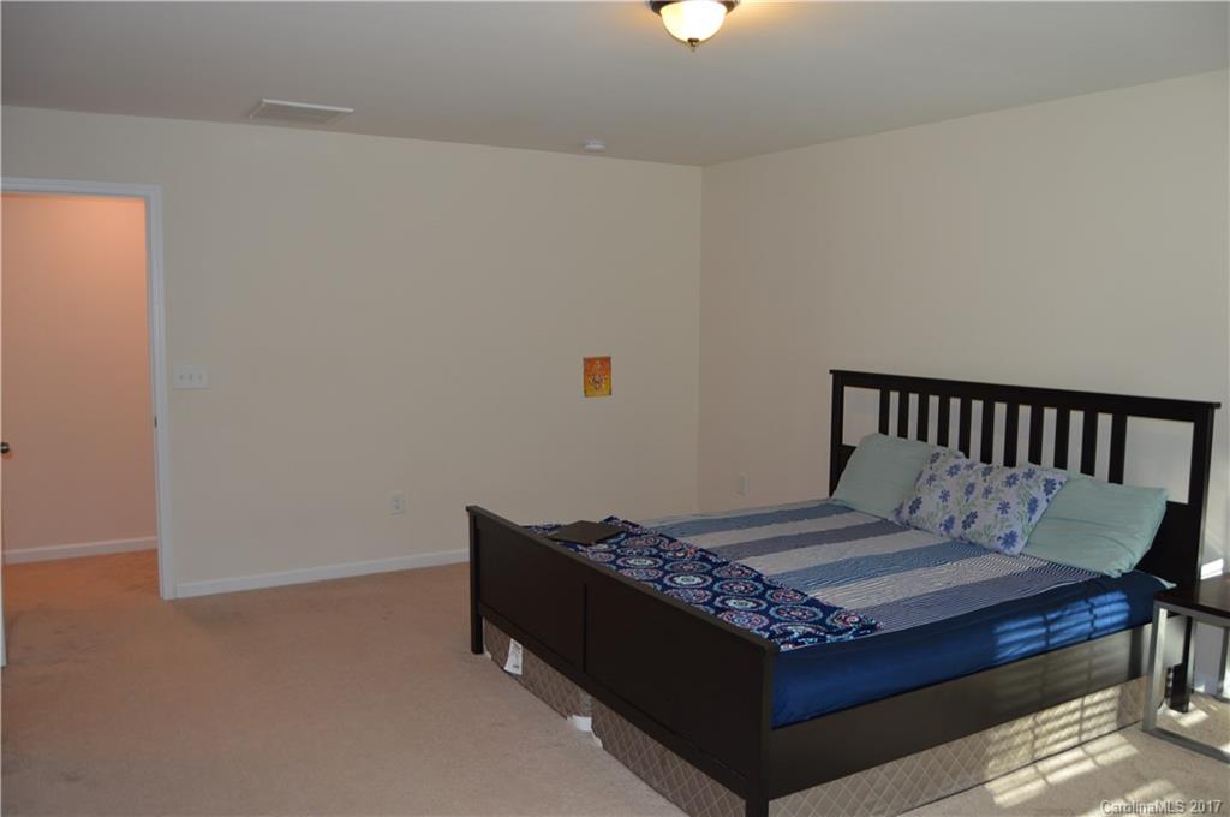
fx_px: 921
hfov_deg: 67.4
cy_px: 408
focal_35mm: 27
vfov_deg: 47.8
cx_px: 615
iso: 400
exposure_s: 1/60
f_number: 3.5
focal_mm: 18
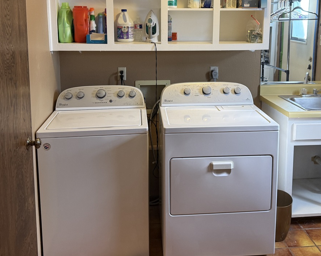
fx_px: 361
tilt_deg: -8.6
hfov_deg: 47.9
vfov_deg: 38.3
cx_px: 177
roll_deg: -0.1
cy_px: 69
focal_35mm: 38
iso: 200
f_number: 1.78
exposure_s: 1/60
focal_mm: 6.76
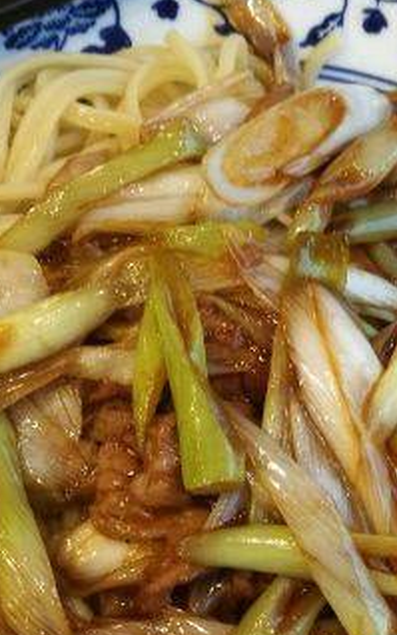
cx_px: 252
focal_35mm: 63
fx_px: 1090
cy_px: 465
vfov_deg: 31.9
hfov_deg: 20.6
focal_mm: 4.5
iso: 200
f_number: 2.2
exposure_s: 1/33.3
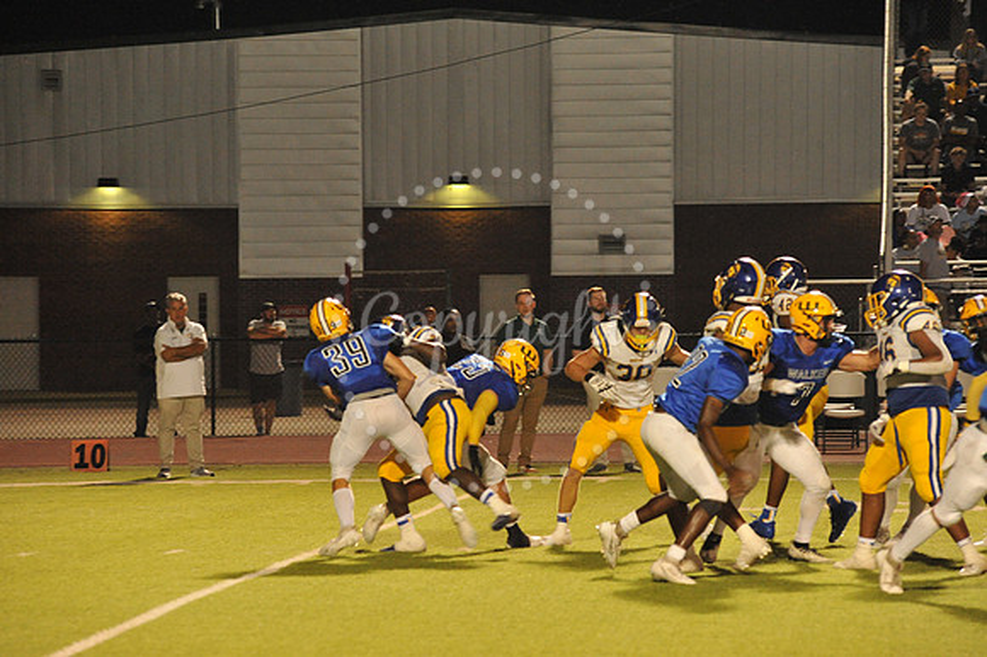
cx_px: 494
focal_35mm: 200
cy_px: 328
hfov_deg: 10.3
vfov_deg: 6.9
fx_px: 5480
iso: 6400
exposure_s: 1/200
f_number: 6.3
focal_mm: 200
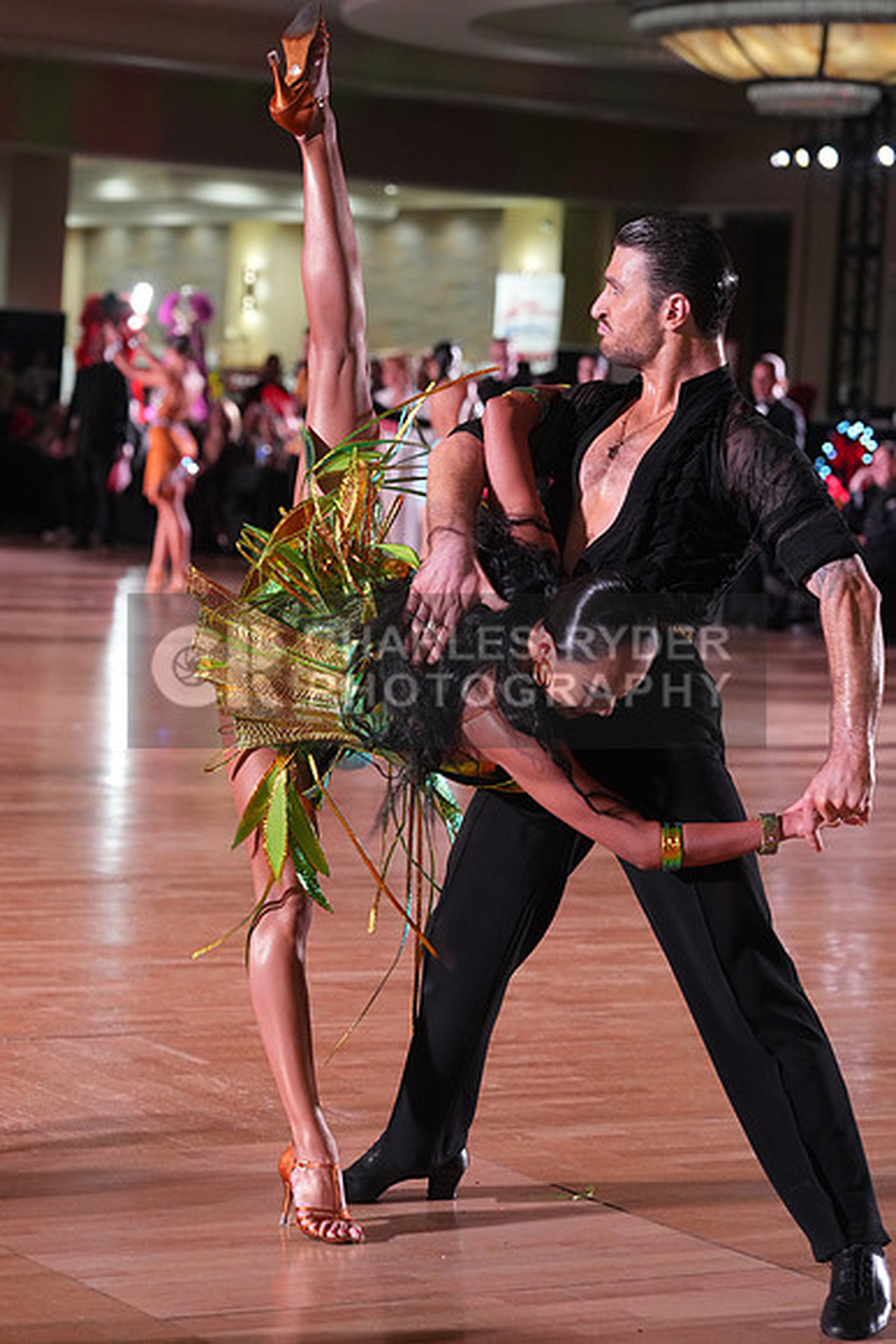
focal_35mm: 99
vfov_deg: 20.6
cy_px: 672
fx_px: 3694
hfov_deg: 13.8
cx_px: 448
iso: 4000
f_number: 4.5
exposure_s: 1/200
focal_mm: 99
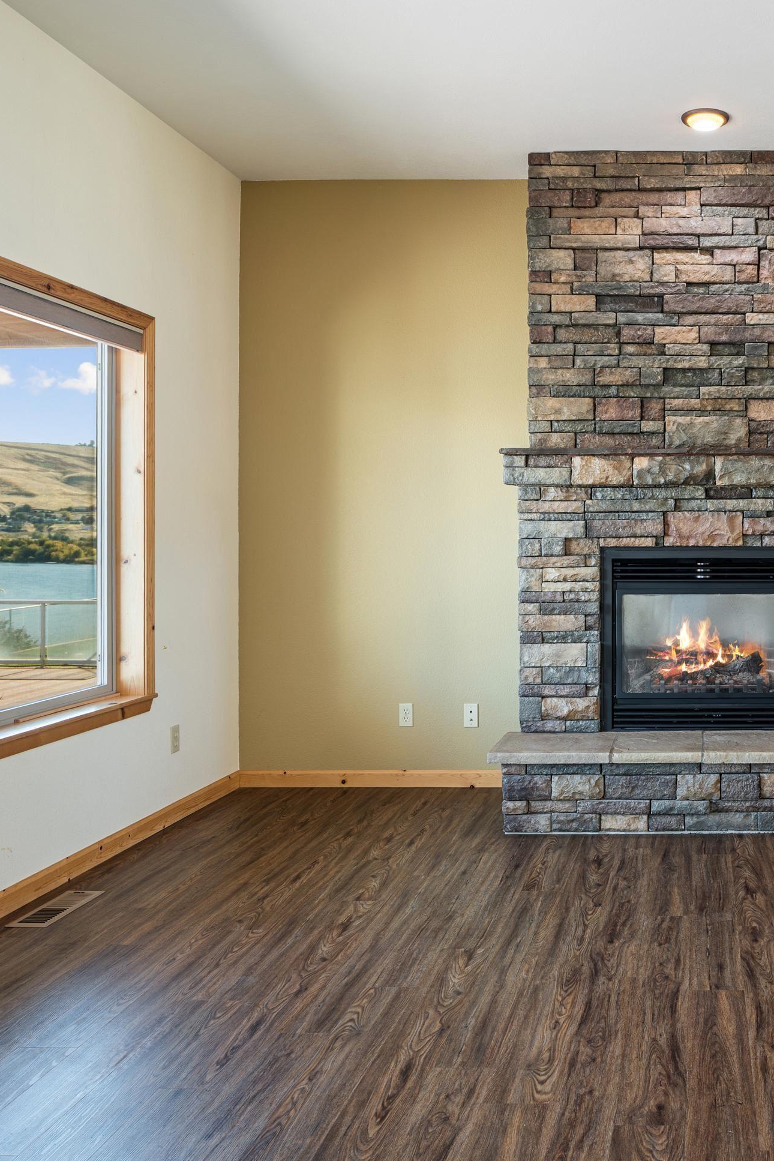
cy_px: 587
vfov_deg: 60.3
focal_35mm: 31
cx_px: 662
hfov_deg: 39.9
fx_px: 1000
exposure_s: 1.6
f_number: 8
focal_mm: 20
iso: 100
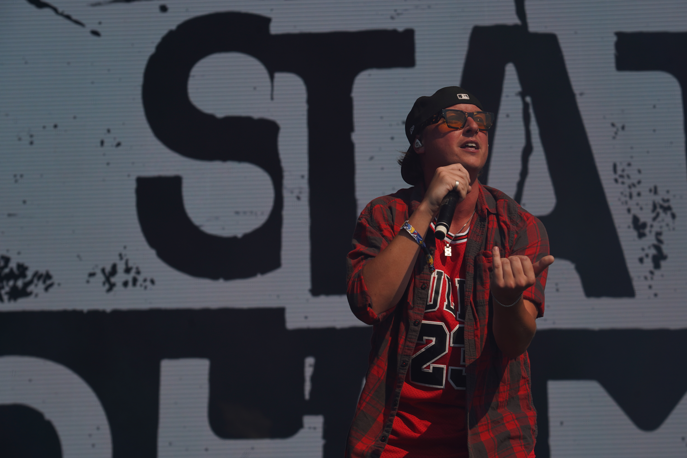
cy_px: 229
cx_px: 344
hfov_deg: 19.5
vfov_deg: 13.0
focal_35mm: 105
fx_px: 2004
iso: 100
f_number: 8
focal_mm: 105
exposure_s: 1/640
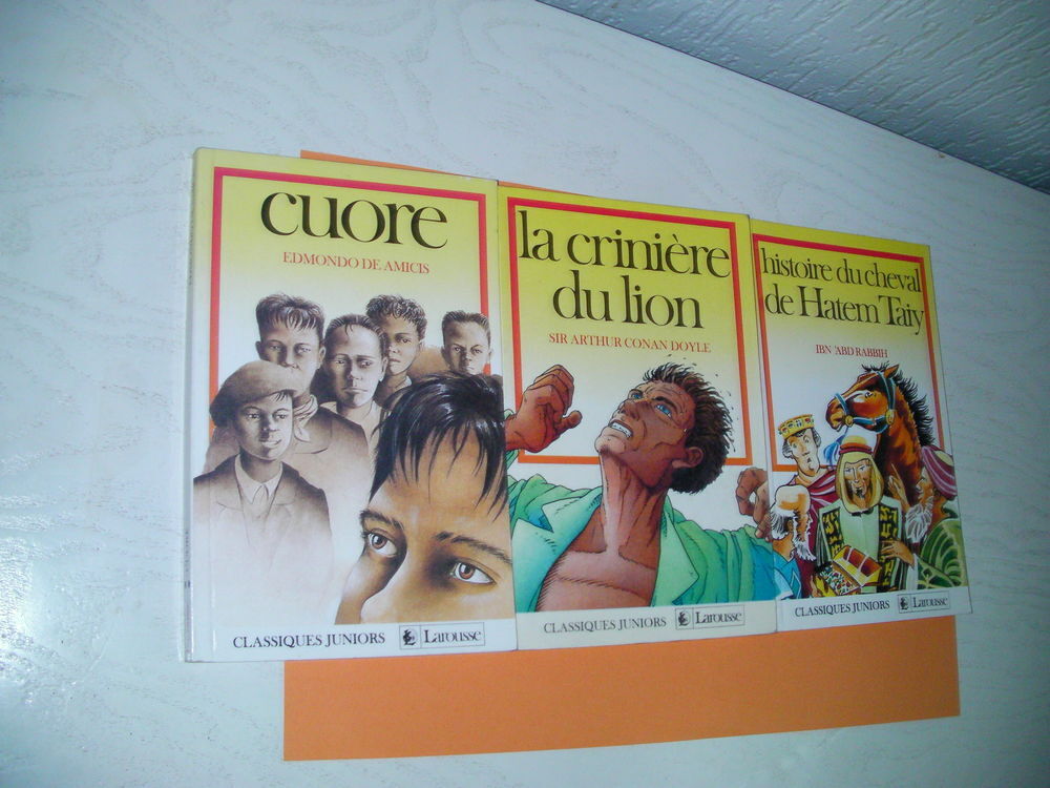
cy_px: 394
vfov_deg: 37.7
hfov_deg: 49.0
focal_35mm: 38
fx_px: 1153
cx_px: 525
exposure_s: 1/30
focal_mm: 6.3
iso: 200
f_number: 3.5
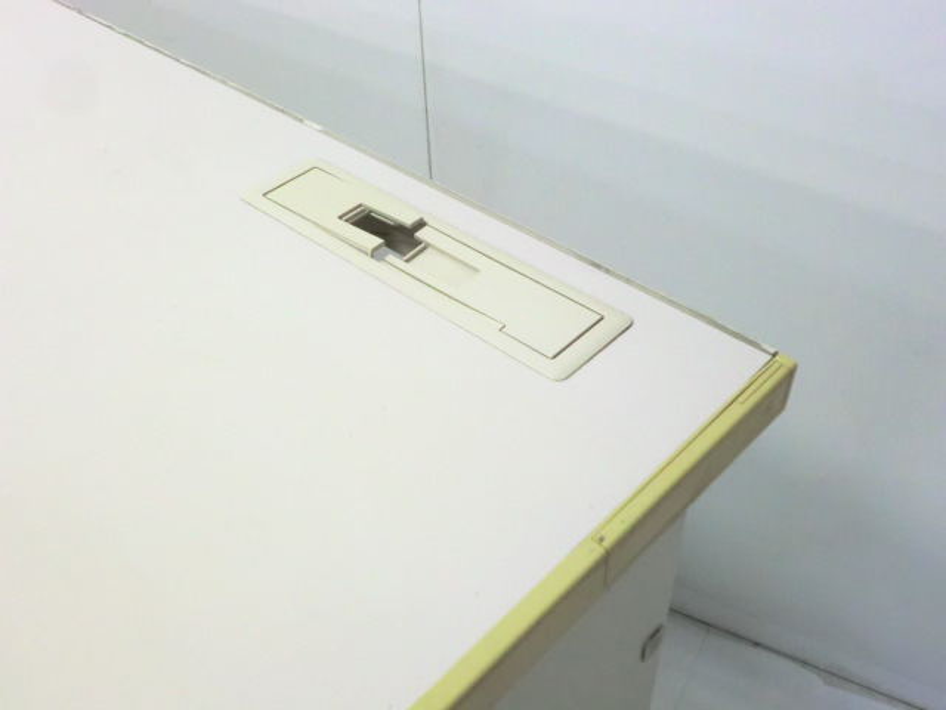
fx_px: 1038
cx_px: 473
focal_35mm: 38
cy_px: 355
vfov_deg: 37.7
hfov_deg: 49.0
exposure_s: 1/60
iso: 800
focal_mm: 6.9
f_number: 3.9
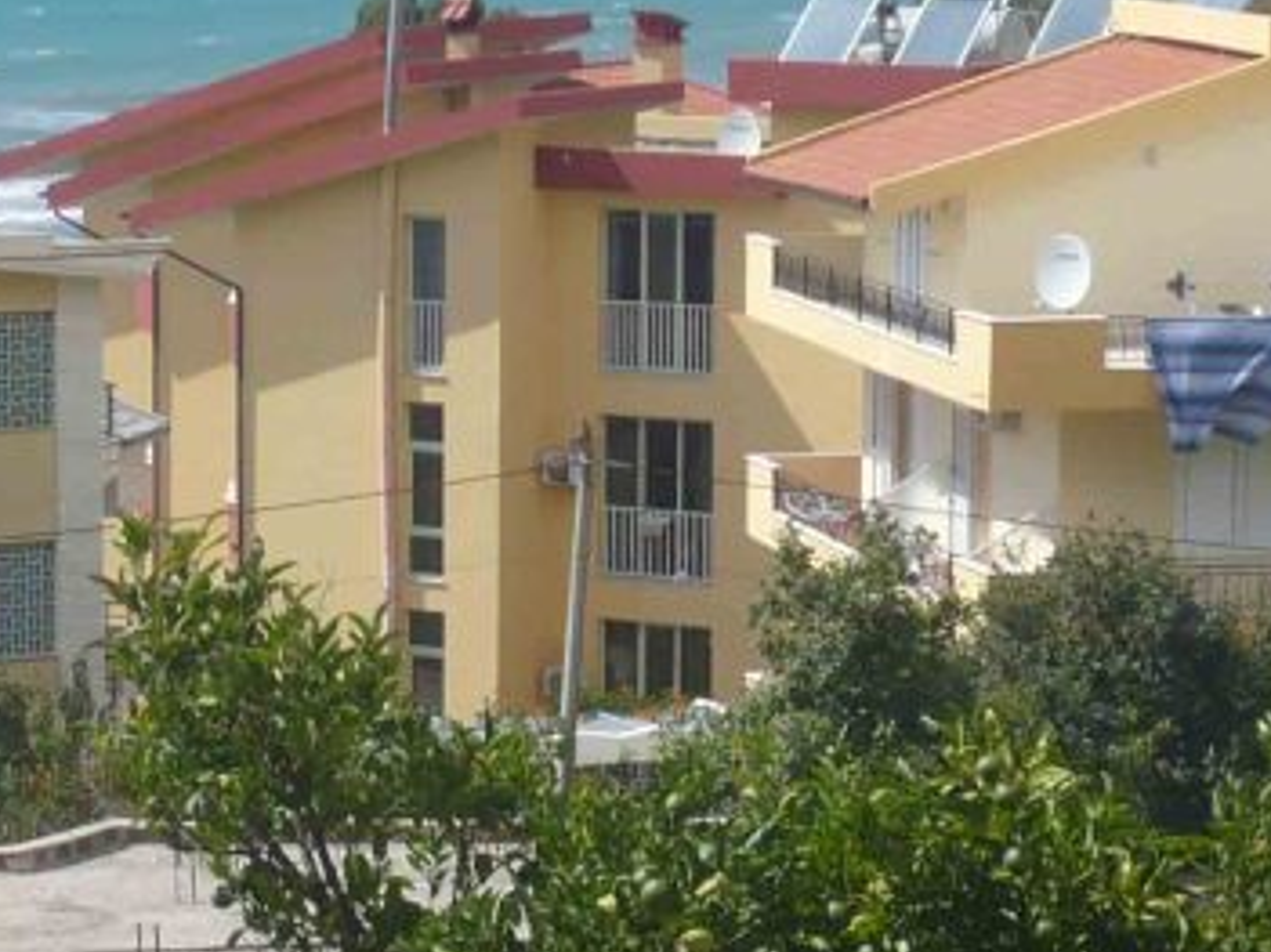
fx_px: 6754
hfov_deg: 10.7
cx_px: 500
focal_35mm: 184
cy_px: 605
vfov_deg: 8.1
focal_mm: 10.4
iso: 100
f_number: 11
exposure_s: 1/125
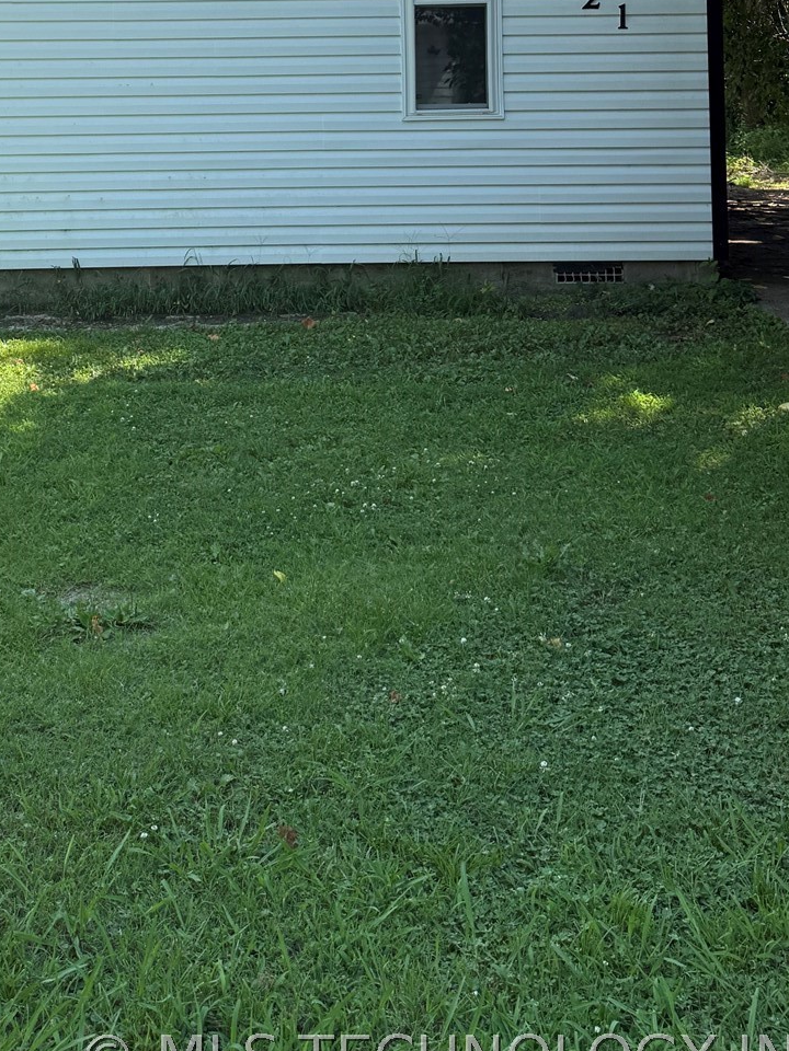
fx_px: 1459
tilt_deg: +2.0
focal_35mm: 48
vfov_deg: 36.5
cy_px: 55
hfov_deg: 30.0
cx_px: 238
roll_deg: +0.6
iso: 100
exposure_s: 1/2169
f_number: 1.78
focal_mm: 6.76
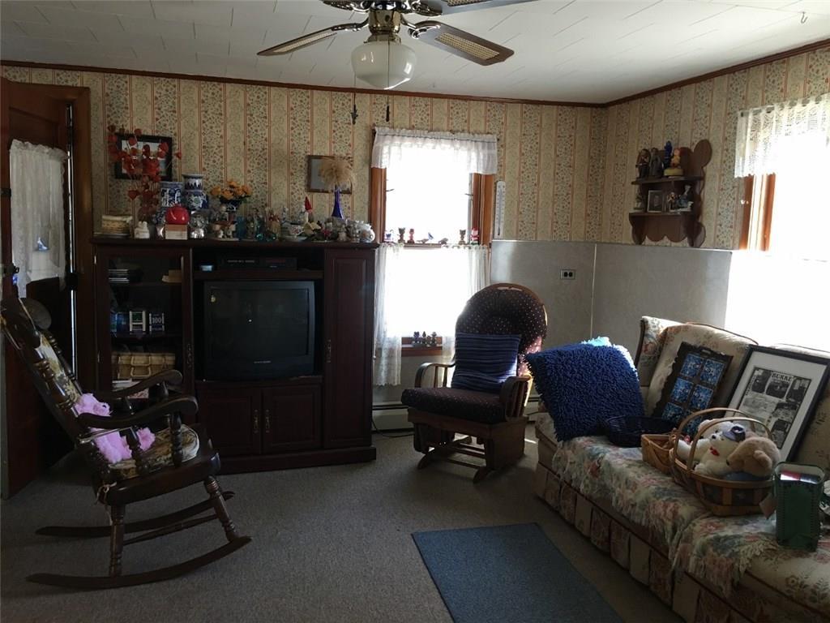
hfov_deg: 61.7
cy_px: 312
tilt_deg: -6.8
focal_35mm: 29
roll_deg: -1.9
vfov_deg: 48.2
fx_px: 695
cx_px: 415
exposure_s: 1/15
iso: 50
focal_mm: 4.15
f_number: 2.2
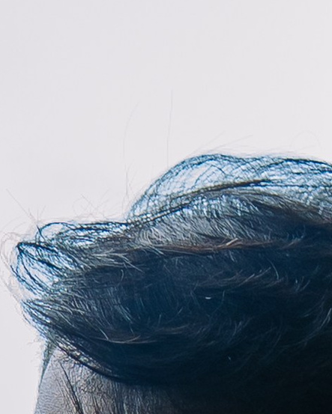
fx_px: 3596
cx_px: 313
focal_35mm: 293
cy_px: 1085
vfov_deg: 6.2
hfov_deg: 5.3
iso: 250
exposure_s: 1/250
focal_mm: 30
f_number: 2.5
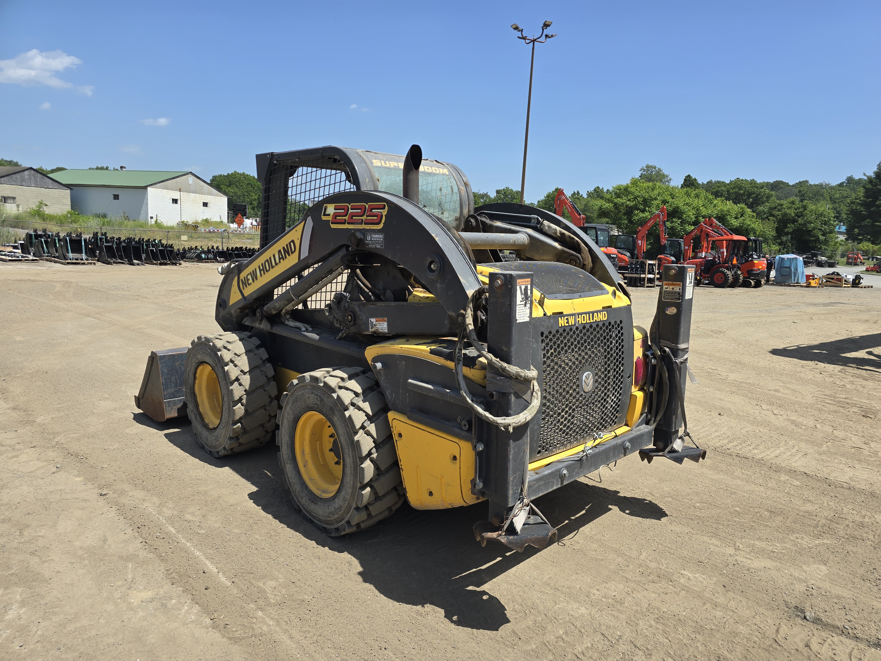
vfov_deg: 58.9
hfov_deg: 73.9
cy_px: 330
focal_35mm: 23
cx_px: 440
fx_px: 585
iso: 12
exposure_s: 1/805
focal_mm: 6.3
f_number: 1.7
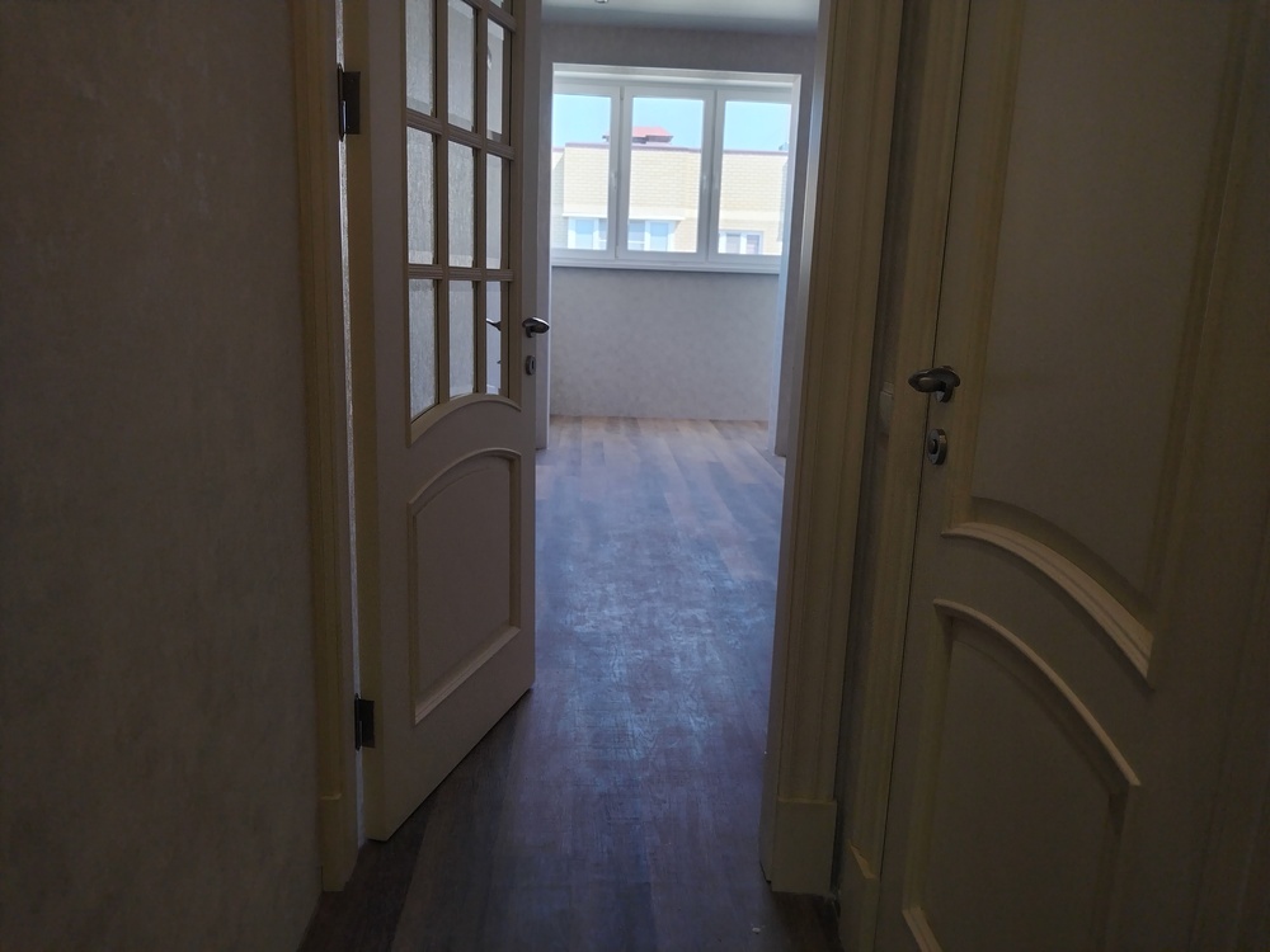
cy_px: 476
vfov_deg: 53.1
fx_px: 954
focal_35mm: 26
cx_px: 635
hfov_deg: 67.3
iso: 148
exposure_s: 1/100
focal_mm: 4.75
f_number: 1.8
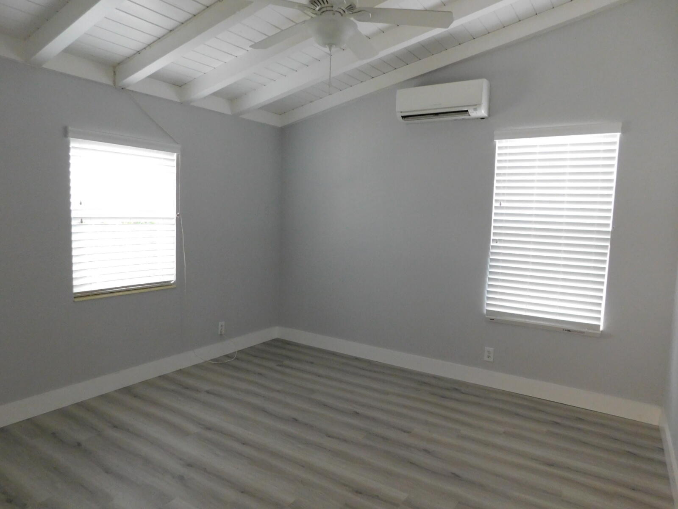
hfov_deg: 73.9
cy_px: 254
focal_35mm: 23
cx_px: 339
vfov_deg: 58.9
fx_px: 450
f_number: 3
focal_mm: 4
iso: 400
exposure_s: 1/30
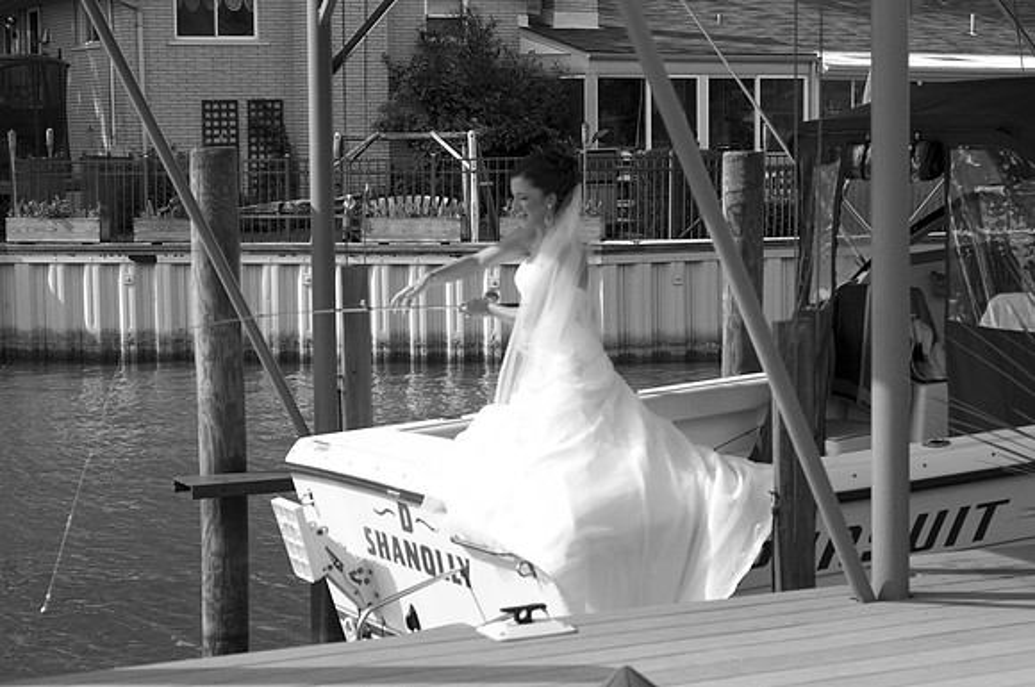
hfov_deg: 27.0
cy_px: 344
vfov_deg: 18.1
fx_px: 2153
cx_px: 518
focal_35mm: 75
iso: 560
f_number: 4
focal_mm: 50
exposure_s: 1/4000
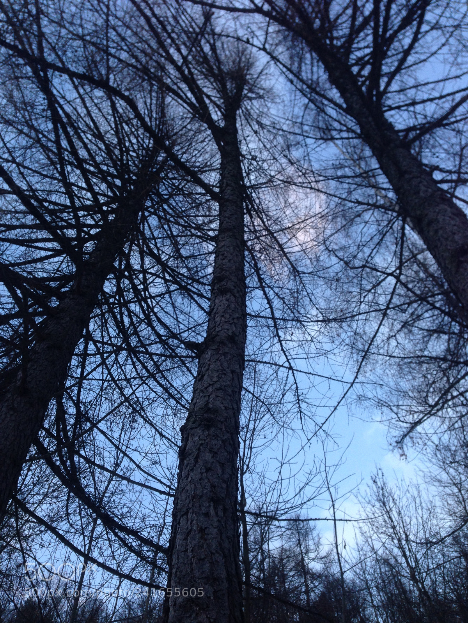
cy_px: 312
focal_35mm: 33
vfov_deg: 55.4
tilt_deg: +65.1
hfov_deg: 42.9
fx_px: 595
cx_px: 234
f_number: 2.4
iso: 64
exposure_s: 1/60
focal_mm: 4.12
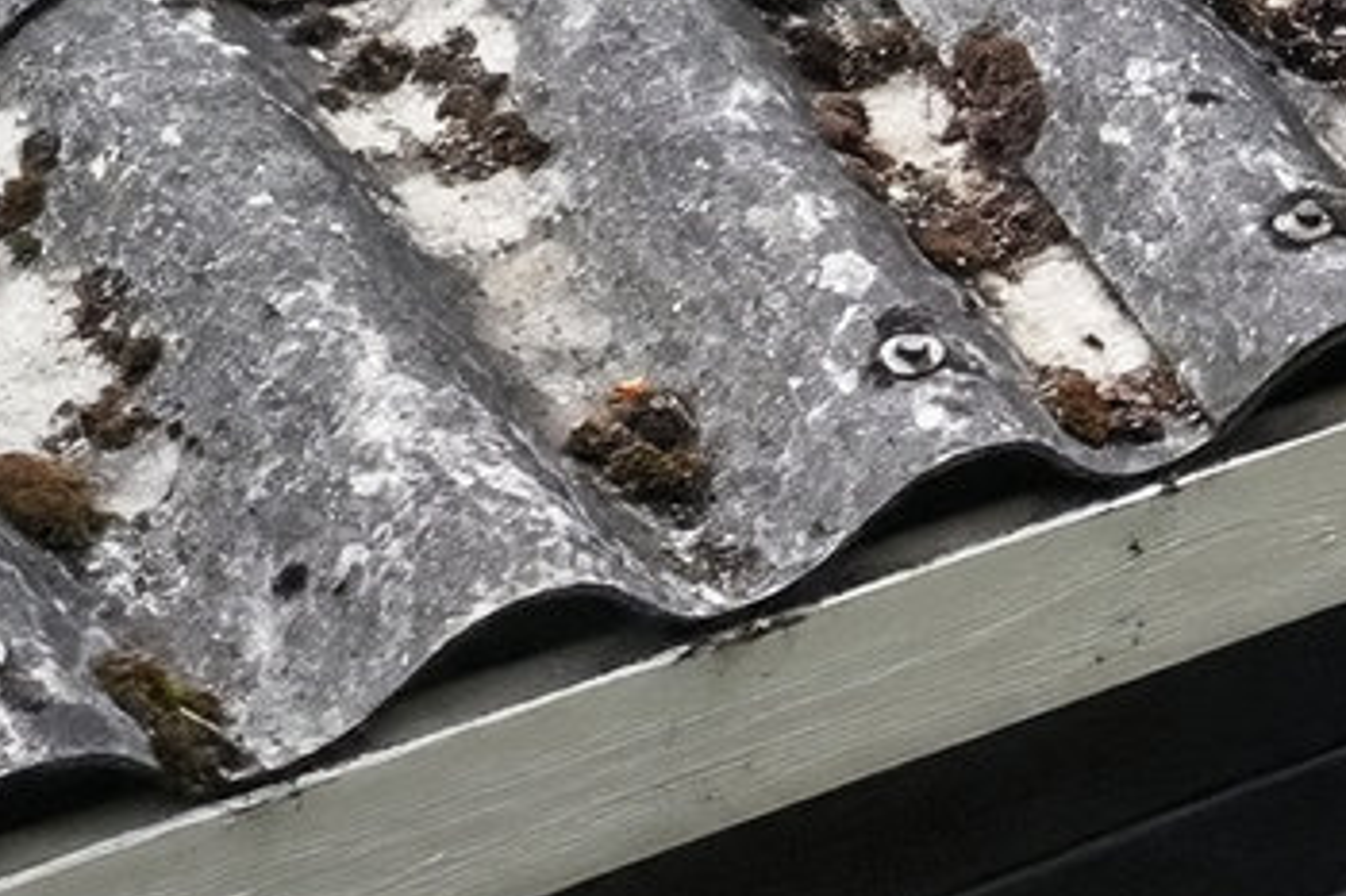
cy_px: -1427
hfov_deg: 9.2
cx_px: 4473
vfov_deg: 7.8
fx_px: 6016
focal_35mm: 161
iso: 400
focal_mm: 22
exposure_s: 1/200
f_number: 8
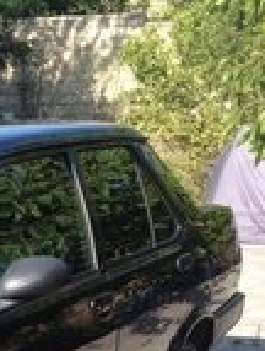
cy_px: 454
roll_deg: +3.2
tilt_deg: -18.1
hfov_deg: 12.0
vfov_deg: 15.5
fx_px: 1230
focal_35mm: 121
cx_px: -56
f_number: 2.4
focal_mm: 4.28
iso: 50
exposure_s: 1/736
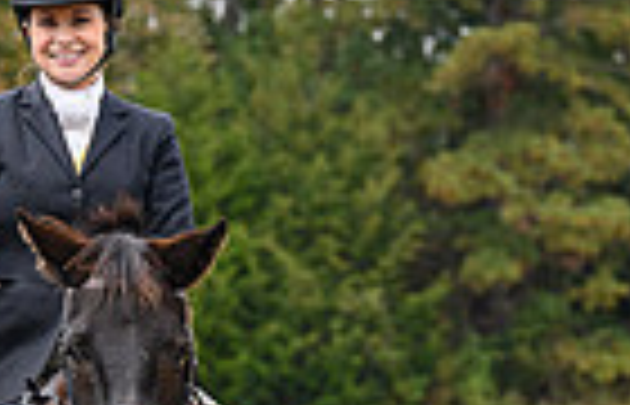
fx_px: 5591
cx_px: 274
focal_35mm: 323
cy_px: 627
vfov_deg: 4.1
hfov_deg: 6.4
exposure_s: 1/640
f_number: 3.2
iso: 500
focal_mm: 70
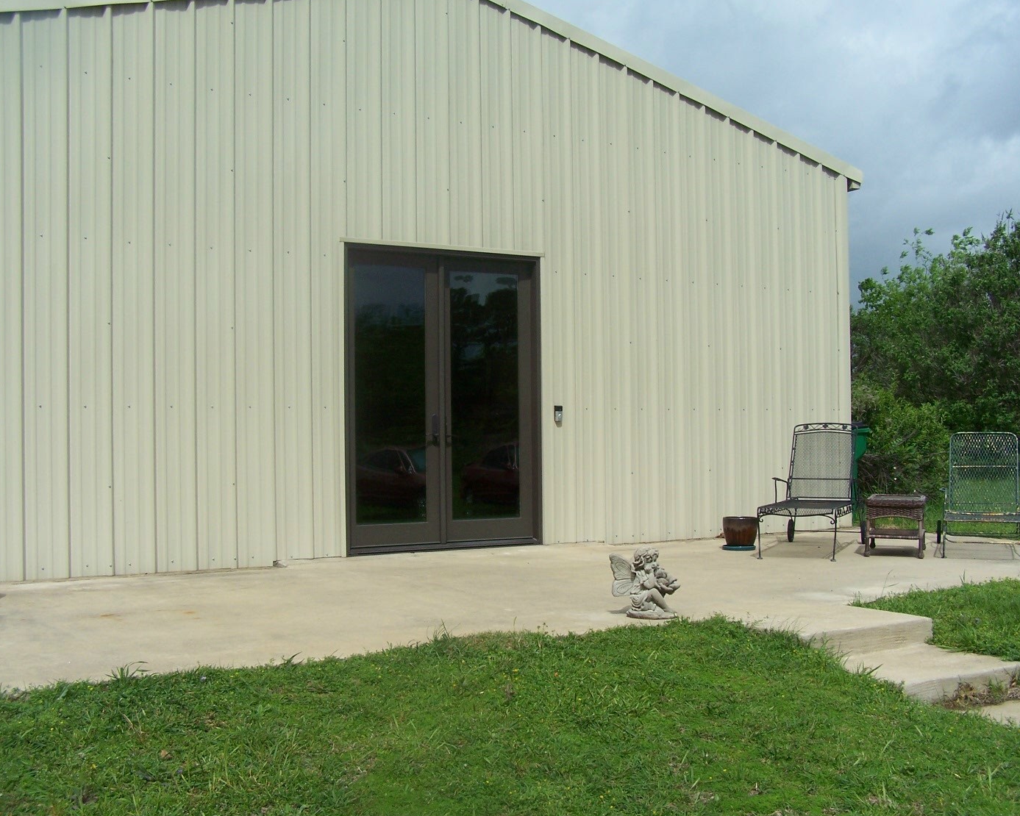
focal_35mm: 40
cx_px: 544
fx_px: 1208
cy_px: 407
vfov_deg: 37.3
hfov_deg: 45.8
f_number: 4
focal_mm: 6.3
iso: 80
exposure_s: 1/800
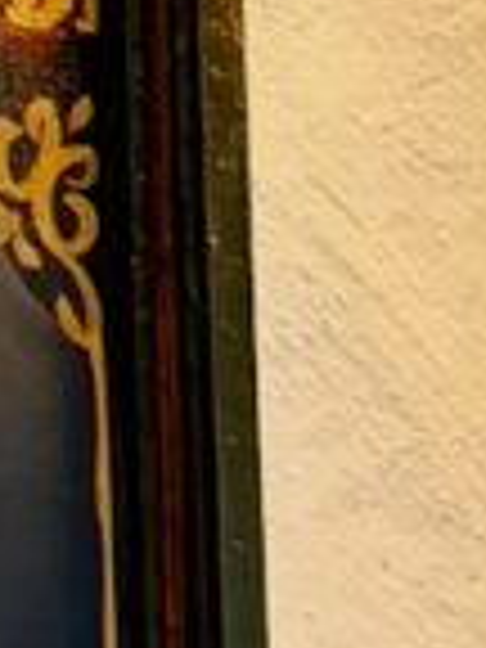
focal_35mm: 185
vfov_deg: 10.7
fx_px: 3463
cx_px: -770
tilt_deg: +14.3
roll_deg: -0.6
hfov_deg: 7.4
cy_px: 144
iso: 400
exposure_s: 1/33
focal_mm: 5.96
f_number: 1.6
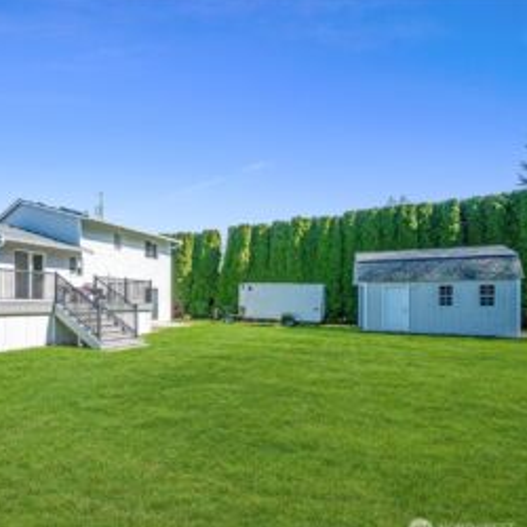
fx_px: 327
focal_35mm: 19
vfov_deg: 77.7
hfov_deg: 70.2
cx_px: 108
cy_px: 270
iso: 1600
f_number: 16
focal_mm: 14
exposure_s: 1/1000
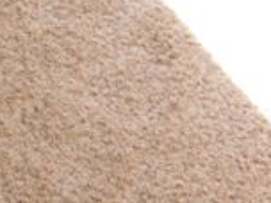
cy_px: 286
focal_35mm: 157
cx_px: -150
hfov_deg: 12.0
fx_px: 1226
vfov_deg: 9.3
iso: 400
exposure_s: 1/90
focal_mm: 33
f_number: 4
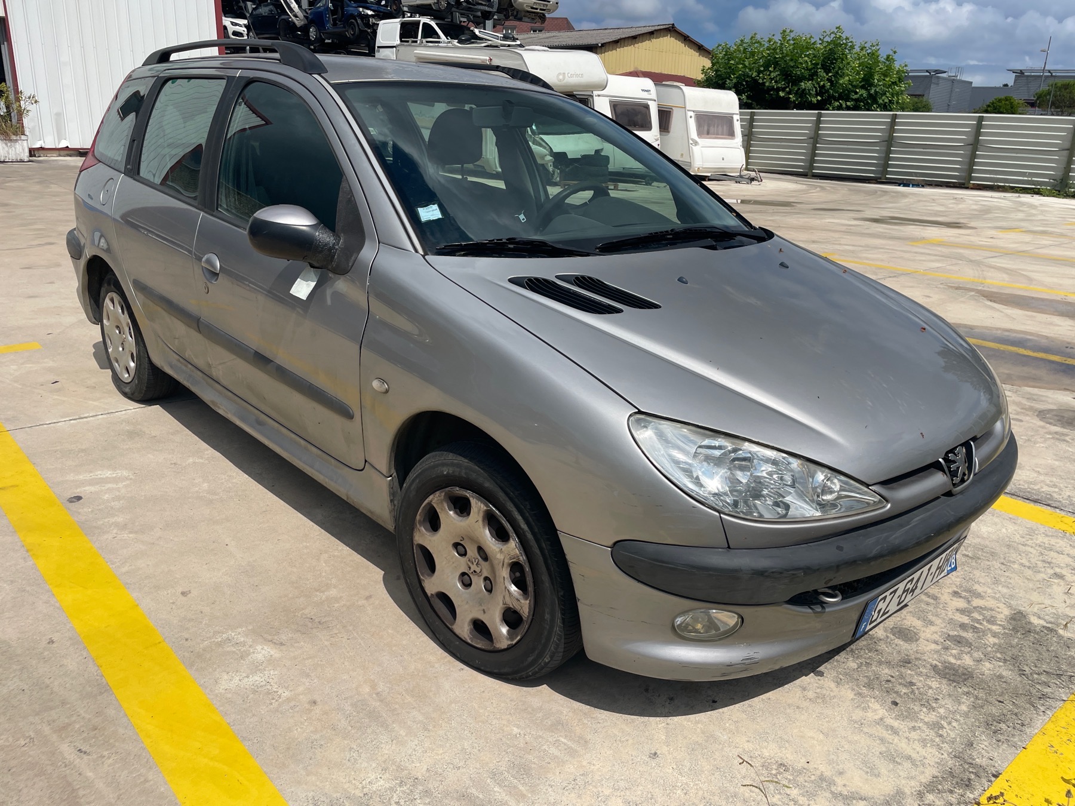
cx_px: 538
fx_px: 807
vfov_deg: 53.1
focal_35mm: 26
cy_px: 403
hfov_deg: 67.3
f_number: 1.6
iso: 32
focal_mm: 4.2
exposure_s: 1/6494
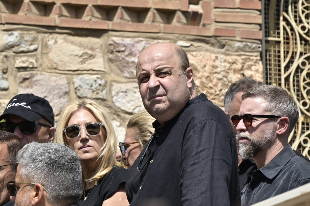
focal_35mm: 300
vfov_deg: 4.6
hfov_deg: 6.9
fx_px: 2583
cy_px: 103
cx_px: 155
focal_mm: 200
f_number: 8
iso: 200
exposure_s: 1/640
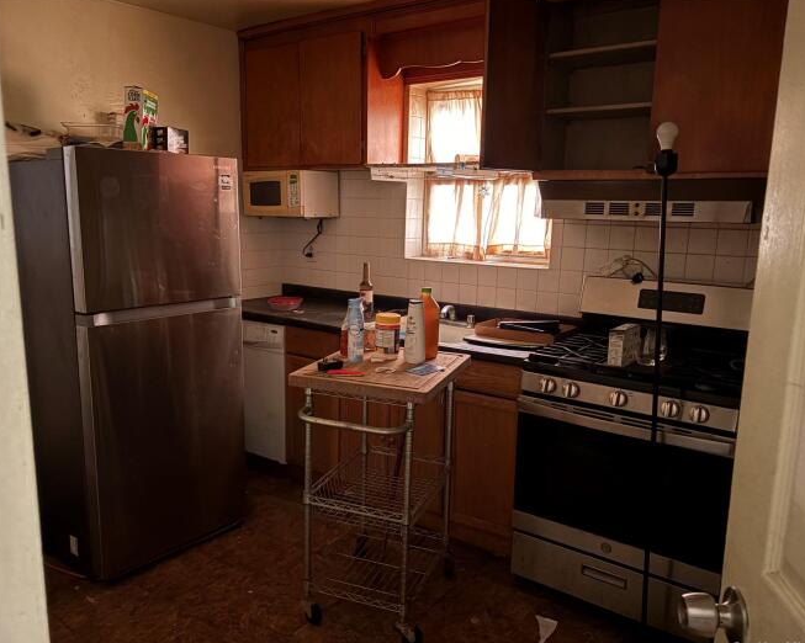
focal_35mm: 28
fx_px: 667
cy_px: 325
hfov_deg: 62.2
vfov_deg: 51.5
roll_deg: +0.0
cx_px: 376
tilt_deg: -10.7
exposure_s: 1/9
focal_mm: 5.96
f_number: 1.6
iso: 1000
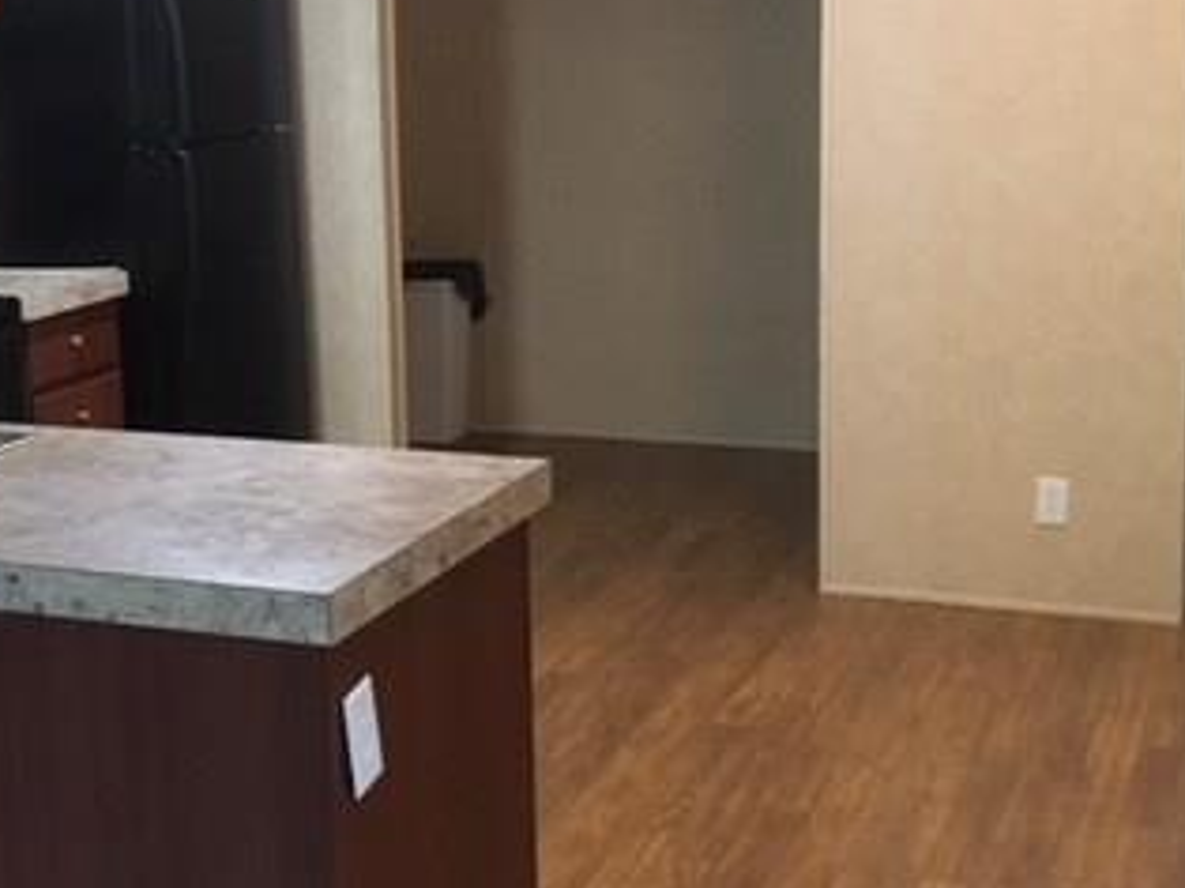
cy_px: 361
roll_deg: +2.0
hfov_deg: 31.6
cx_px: 184
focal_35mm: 59
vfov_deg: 24.8
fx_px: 2019
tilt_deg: -9.8
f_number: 2.2
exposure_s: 1/30
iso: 250
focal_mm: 4.15
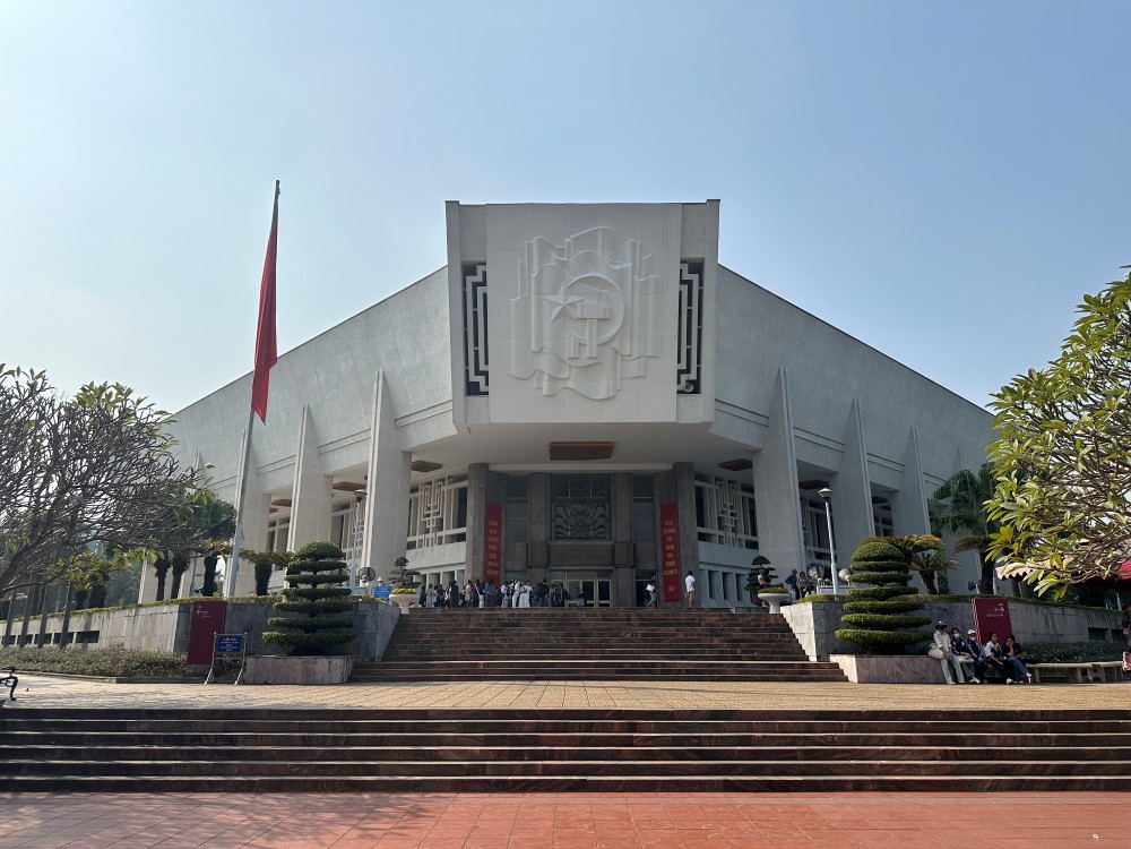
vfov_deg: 56.8
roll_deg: -0.1
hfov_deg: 71.6
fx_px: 784
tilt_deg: +16.0
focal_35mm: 24
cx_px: 566
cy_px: 424
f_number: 1.78
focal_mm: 6.86
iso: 80
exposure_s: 1/9709
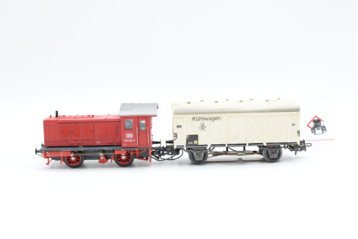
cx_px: 179
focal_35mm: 52
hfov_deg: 37.8
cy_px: 120
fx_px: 522
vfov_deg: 25.8
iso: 400
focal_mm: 35
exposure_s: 1/125
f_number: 8
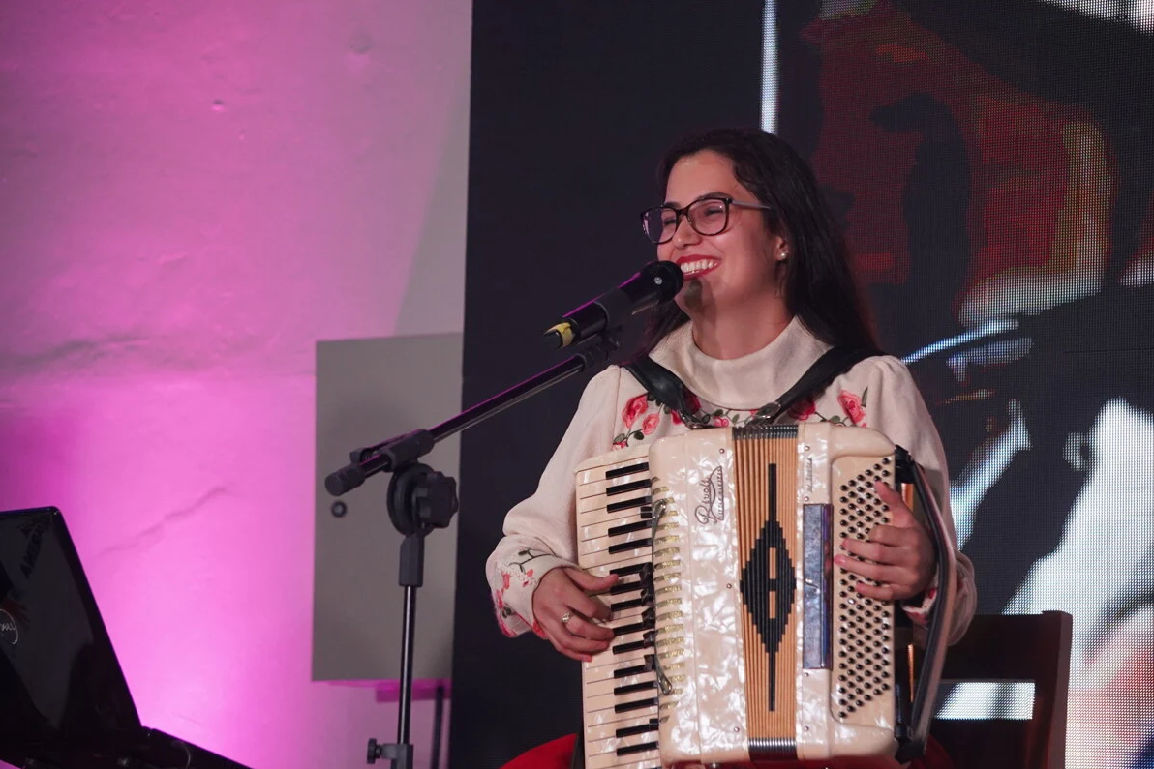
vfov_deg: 9.1
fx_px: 4841
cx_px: 580
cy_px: 383
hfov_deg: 13.6
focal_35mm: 151
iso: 2000
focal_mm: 100
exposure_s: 1/200
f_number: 5.6
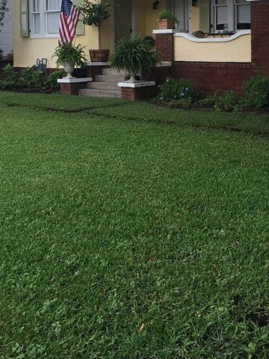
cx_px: 143
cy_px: 76
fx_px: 487
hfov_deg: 30.8
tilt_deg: -3.7
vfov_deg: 39.0
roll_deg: +0.8
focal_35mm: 47
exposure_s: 1/391
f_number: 2.2
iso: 32
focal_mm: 4.15
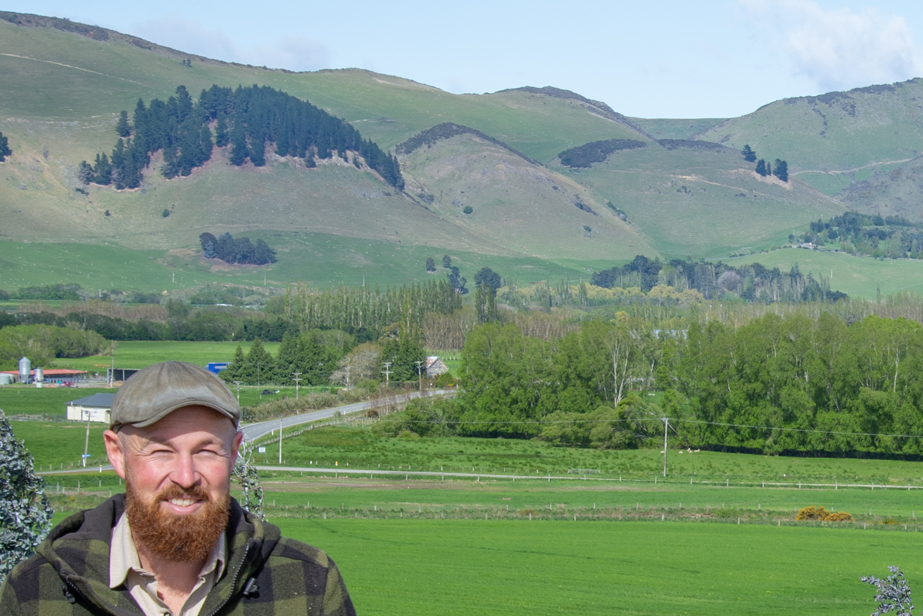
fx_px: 3462
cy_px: 405
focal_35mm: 135
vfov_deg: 10.2
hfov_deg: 14.9
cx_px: 933
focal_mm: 42
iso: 125
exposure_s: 1/250
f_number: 8
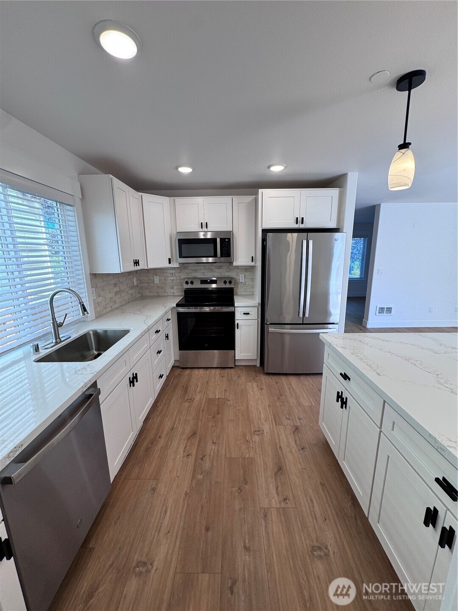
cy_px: 306
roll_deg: +0.8
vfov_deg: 102.1
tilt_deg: -11.0
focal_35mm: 14
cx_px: 229
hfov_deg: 85.7
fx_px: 247
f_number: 2.2
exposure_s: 1/120
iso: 100
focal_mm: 2.22
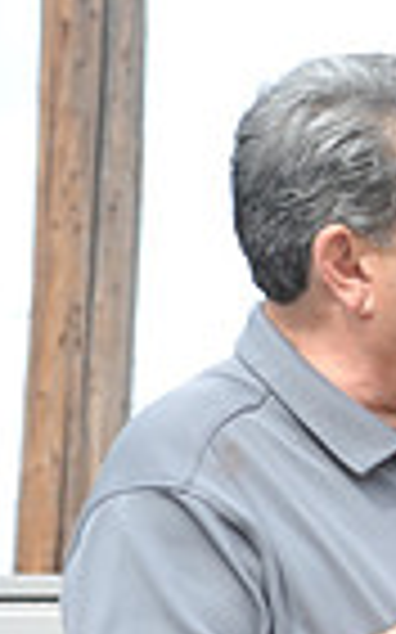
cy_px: 396
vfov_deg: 4.8
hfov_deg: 2.9
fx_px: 7606
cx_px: 1112
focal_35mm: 440
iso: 200
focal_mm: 105
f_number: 10
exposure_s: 1/100
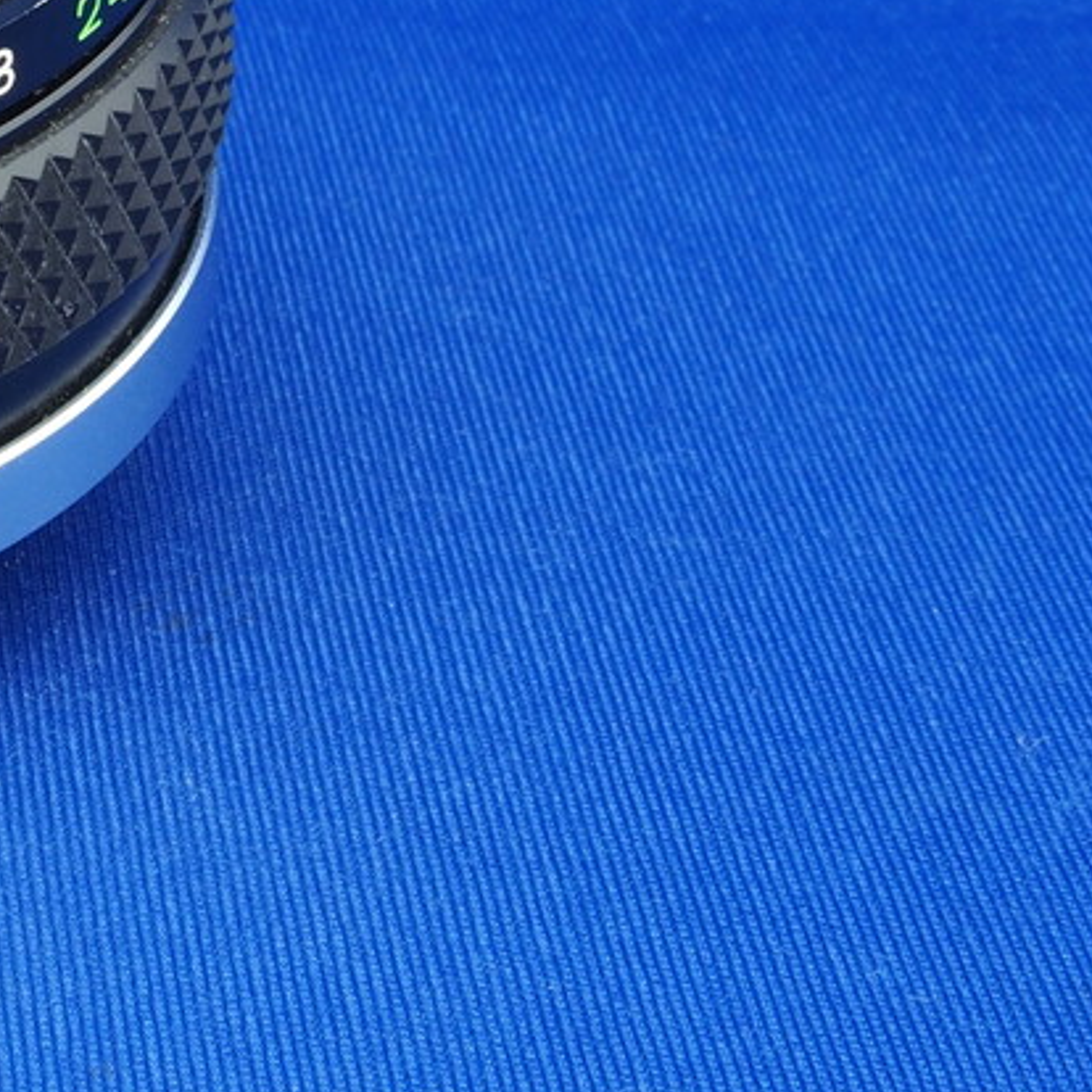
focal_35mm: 128
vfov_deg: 13.5
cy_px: 53
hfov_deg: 13.1
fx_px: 4568
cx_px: -398
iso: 100
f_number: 8
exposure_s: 2
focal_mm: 10.8
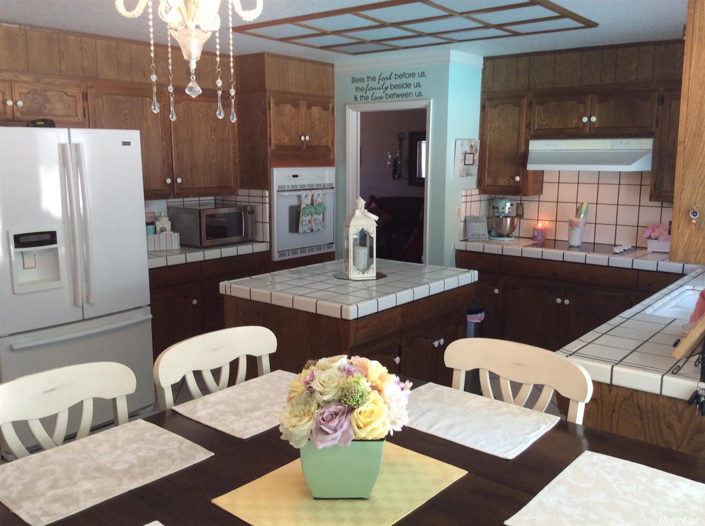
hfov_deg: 56.9
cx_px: 352
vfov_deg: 44.0
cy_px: 263
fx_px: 651
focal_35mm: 32
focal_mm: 3.3
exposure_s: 1/25
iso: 64
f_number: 2.4
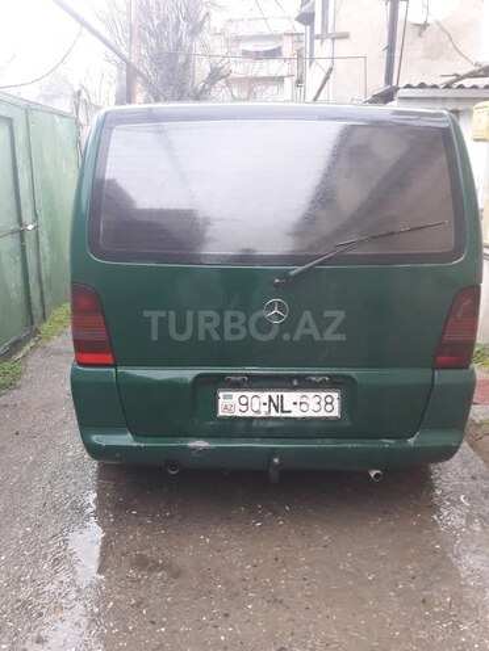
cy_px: 326
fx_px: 527
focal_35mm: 28
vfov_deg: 63.4
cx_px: 244
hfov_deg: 49.7
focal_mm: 3.7
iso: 160
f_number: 1.9
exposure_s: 1/25
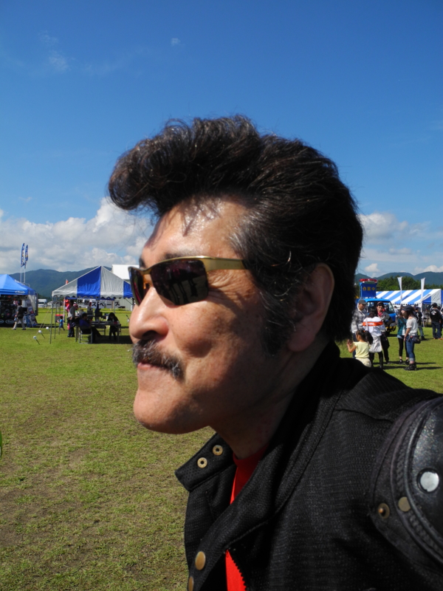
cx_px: 222
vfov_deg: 63.4
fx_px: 478
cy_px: 296
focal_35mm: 28
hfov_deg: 49.7
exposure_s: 1/1014
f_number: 4.5
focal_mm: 6
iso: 100
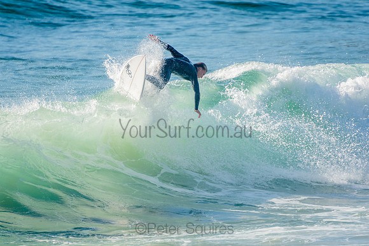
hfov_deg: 3.4
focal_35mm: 600
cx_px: 184
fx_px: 6151
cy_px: 123
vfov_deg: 2.3
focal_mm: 400
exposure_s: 1/1250
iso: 250
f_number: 5.6
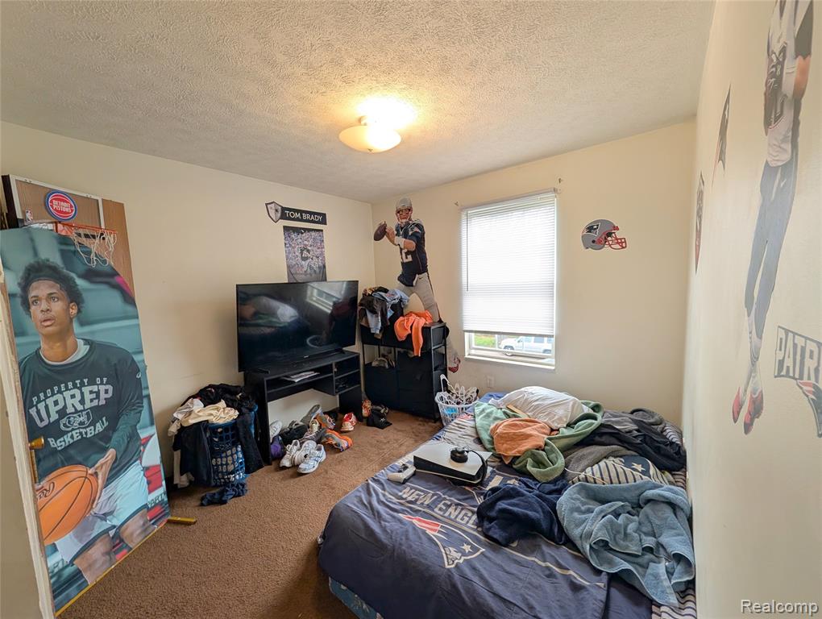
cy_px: 310
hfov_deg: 110.5
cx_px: 411
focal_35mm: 12
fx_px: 285
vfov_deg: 94.6
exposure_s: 1/60
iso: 106
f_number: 1.7
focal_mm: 2.02
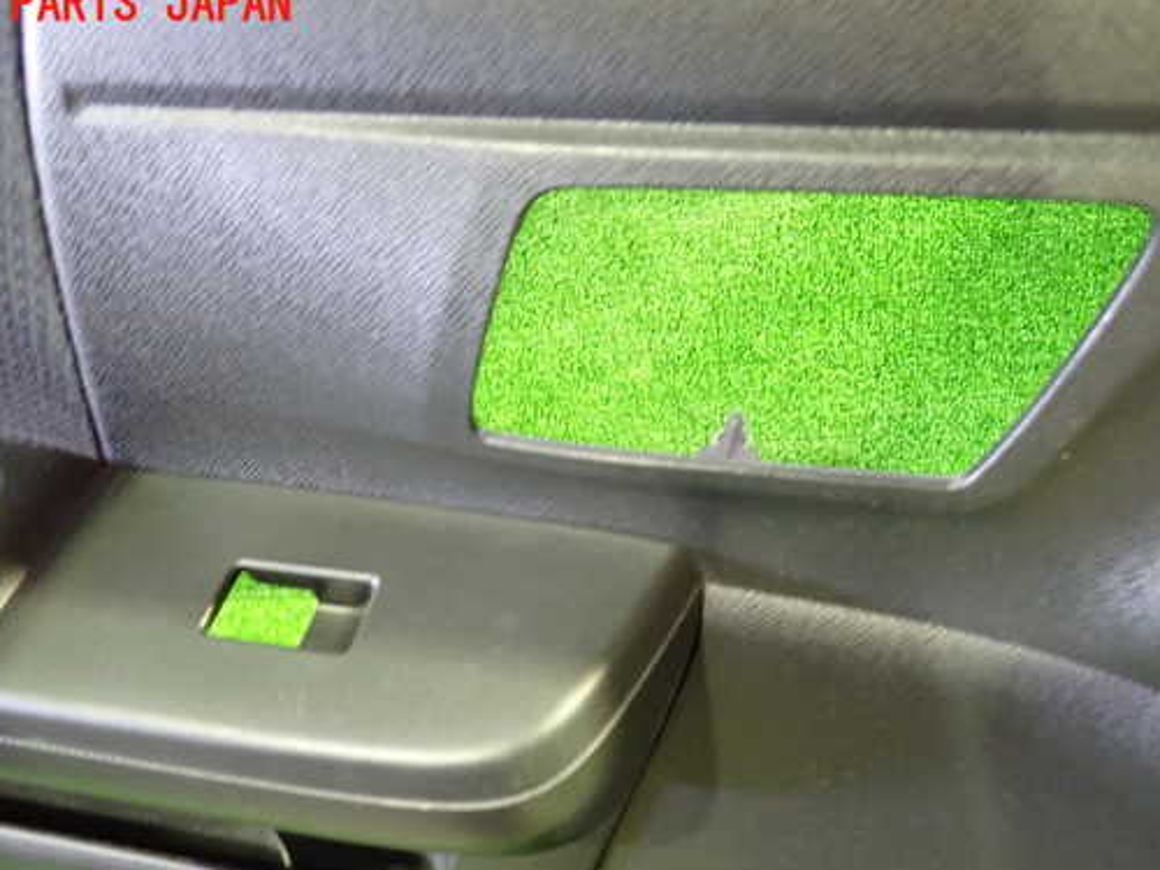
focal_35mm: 30
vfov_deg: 46.7
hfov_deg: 60.0
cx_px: 566
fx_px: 1005
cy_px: 499
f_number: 2
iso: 800
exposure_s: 1/10
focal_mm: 4.5
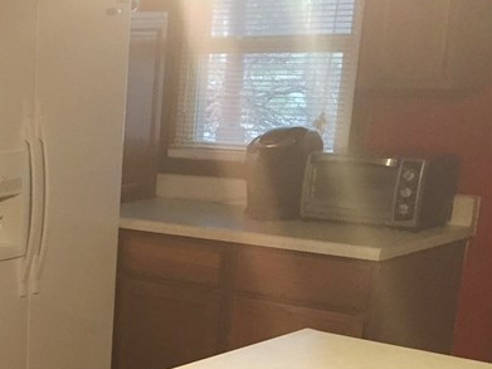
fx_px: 1080
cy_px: 388
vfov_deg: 18.7
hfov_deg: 22.8
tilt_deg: -17.8
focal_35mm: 76
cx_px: -151
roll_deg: +2.1
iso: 125
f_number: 2.2
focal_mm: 4.15
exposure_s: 1/30
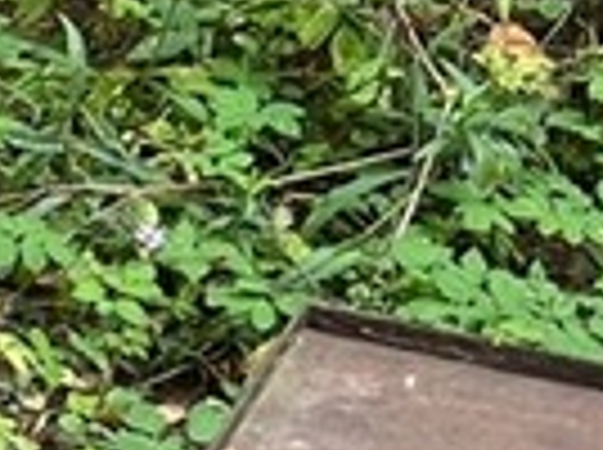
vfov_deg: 7.4
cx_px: -1238
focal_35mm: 199
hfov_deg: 8.3
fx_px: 3460
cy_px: 374
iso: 40
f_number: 1.5
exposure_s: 1/161
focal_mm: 5.7
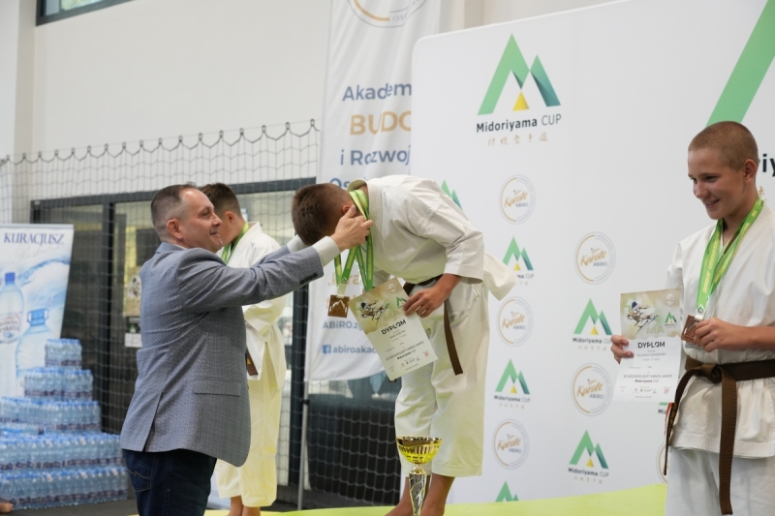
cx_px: 388
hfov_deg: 33.9
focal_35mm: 59
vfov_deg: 23.0
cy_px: 258
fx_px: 1270
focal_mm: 59
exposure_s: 1/250
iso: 2000
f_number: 4
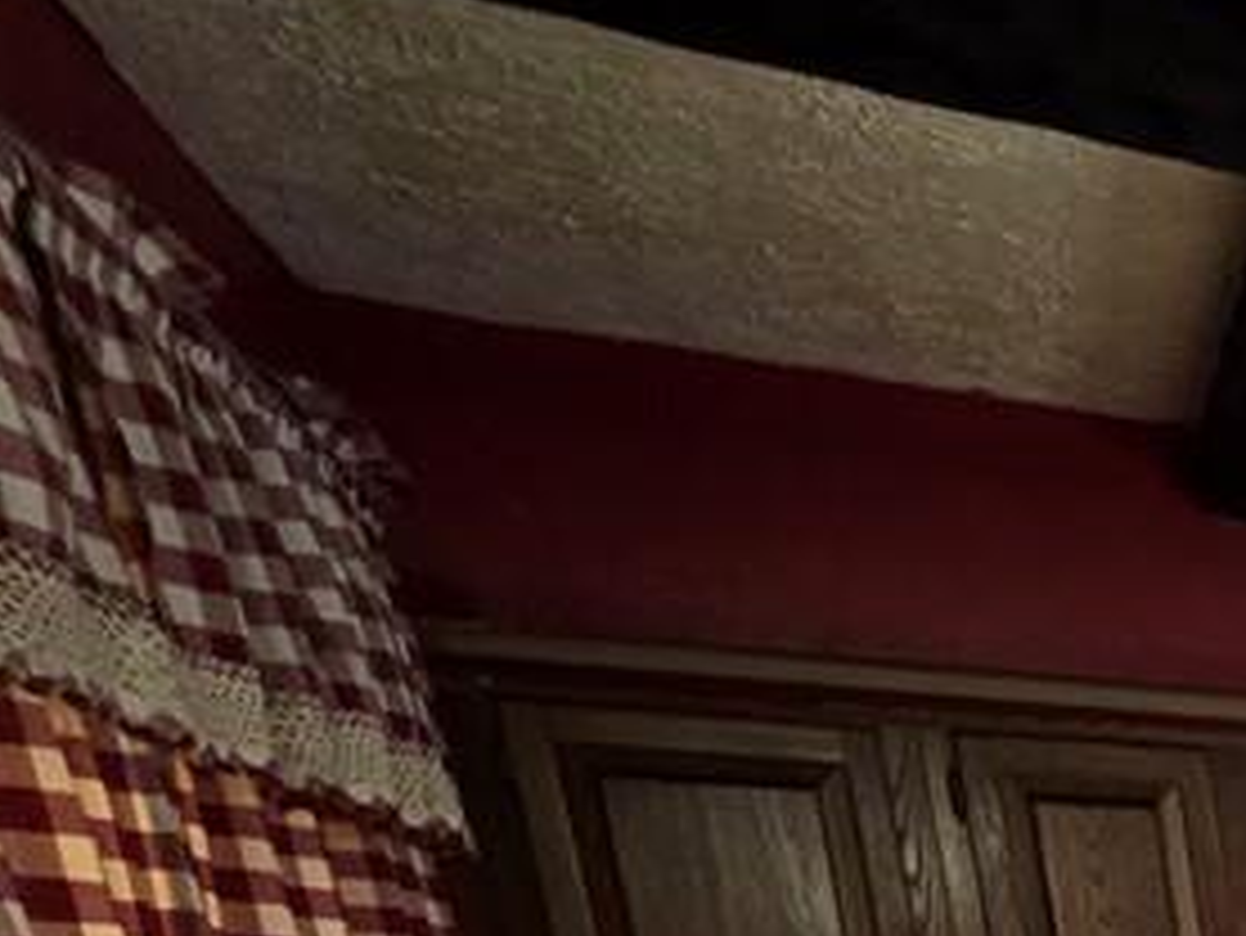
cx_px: 2083
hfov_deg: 24.5
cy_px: 1678
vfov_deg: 20.9
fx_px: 1729
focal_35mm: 48
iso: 320
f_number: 1.9
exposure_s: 1/60
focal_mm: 2.2
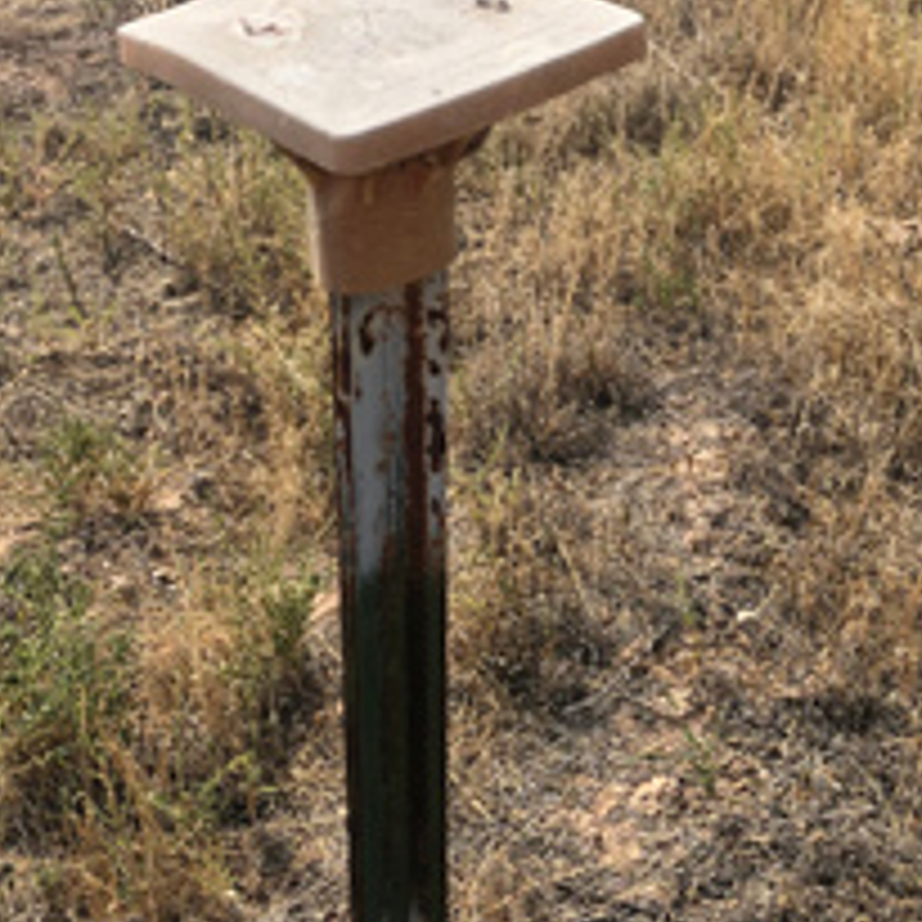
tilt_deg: -25.1
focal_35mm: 58
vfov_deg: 29.3
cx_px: 436
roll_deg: +1.3
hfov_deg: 29.5
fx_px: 1748
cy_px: 306
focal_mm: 3.99
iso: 20
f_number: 1.8
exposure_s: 1/2088
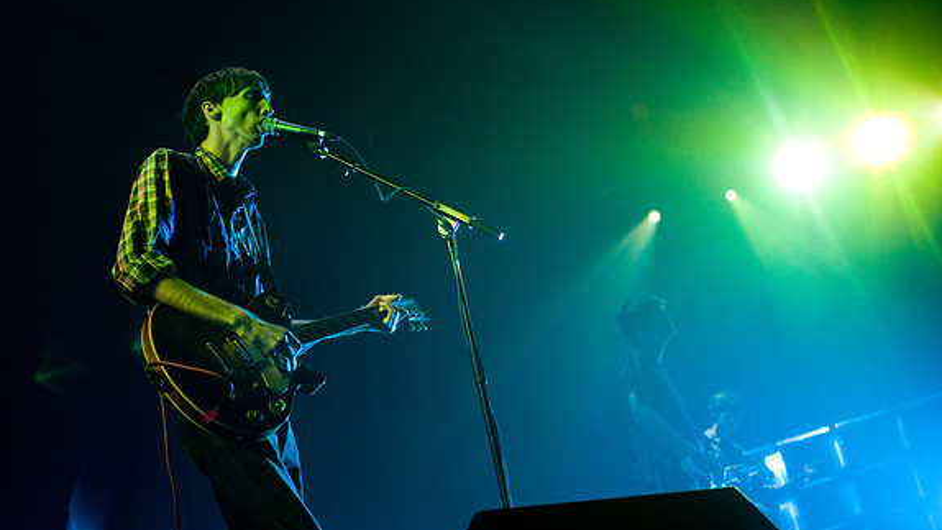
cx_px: 474
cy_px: 240
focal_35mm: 56
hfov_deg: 37.5
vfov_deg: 21.6
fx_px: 1387
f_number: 2.8
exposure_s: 1/160
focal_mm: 35
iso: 1000
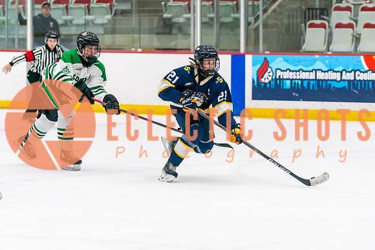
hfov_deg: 10.9
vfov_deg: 7.3
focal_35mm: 189
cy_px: 125
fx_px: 1967
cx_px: 215
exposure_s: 1/1250
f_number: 2.8
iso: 3200
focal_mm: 106
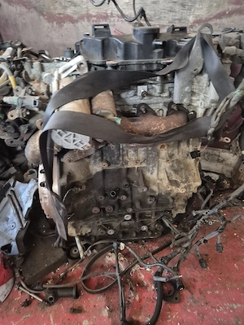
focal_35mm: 23
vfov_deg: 73.9
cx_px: 122
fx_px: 216
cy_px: 162
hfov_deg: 58.9
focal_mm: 5.4
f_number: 1.8
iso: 1250
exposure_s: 1/17
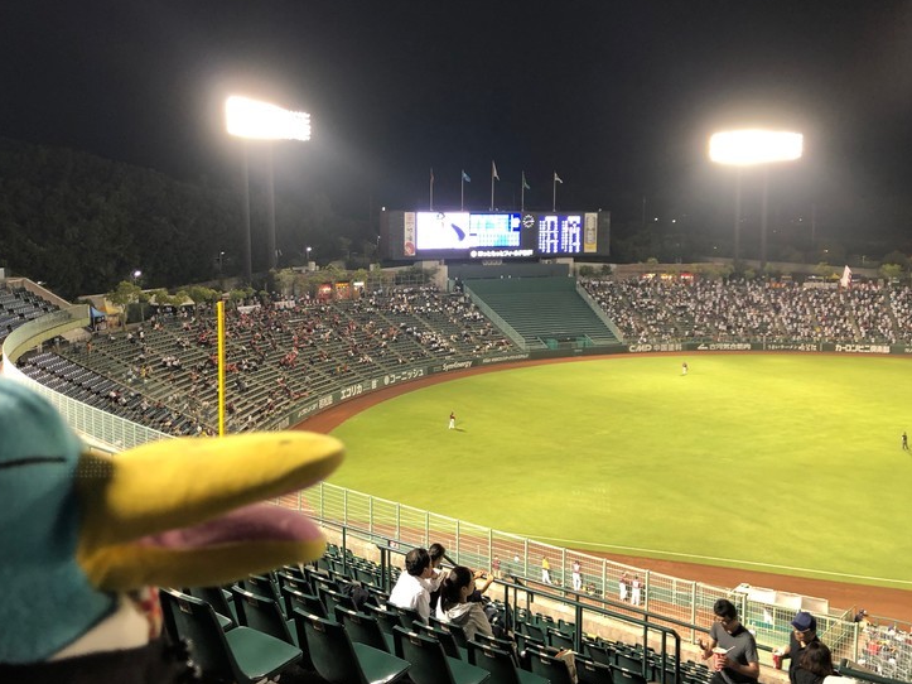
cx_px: 410
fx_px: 817
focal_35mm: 31
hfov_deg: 58.2
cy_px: 309
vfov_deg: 45.4
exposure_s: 1/20
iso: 40
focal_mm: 3.99
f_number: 1.8
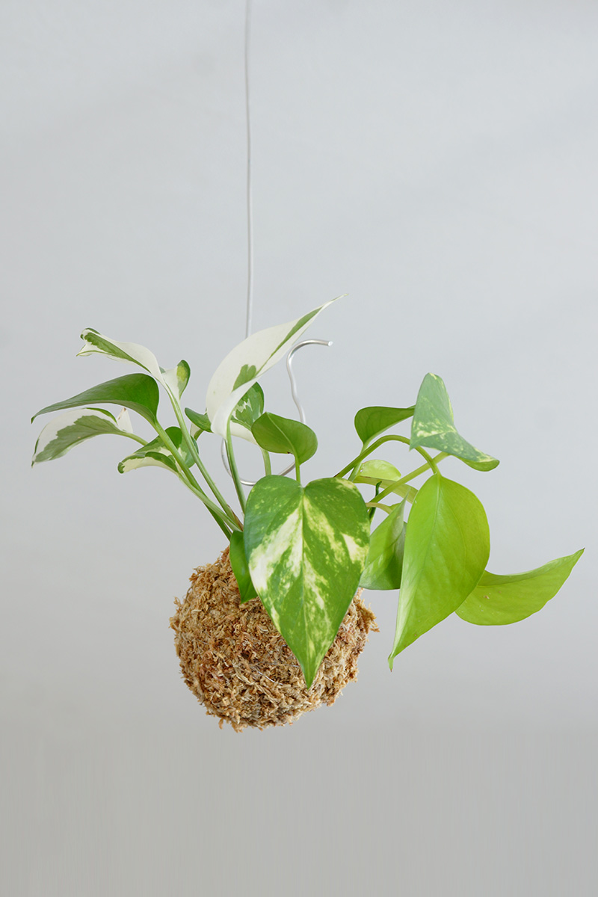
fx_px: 1869
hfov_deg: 18.2
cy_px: 448
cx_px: 299
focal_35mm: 75
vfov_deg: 27.0
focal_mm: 50
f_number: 6.3
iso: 100
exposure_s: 1/2
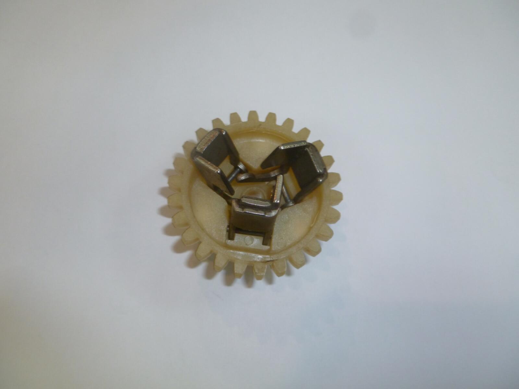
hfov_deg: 63.4
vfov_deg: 49.7
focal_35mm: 28
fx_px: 420
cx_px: 260
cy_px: 194
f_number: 3.3
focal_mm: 5
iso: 160
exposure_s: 1/30
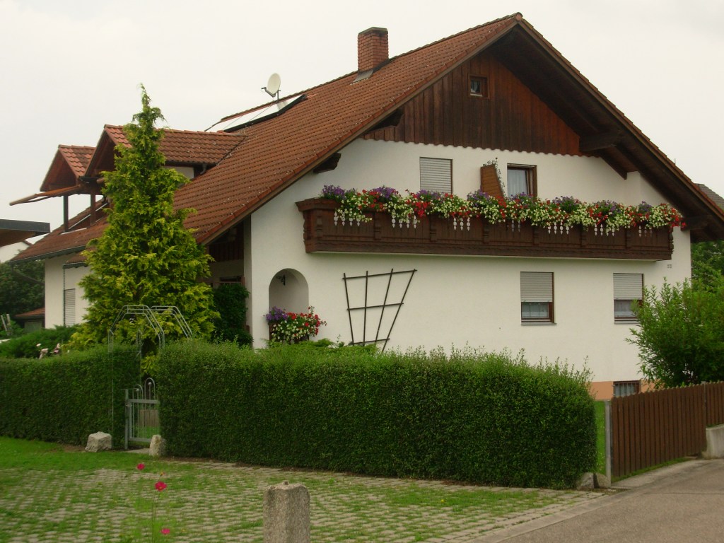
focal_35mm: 64
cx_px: 362
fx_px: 1339
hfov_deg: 30.3
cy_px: 272
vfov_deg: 22.9
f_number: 3.4
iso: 50
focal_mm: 10.5
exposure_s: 1/609
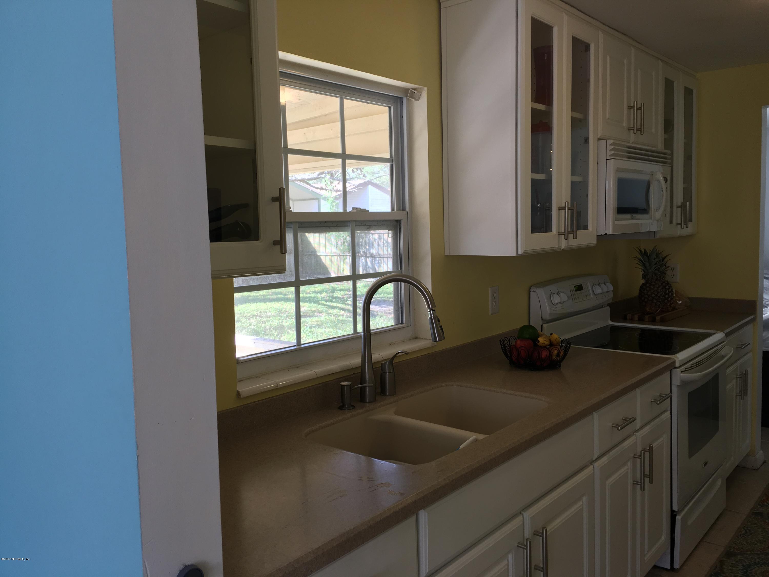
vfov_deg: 48.2
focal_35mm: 29
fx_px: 644
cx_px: 384
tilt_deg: -4.4
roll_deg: +1.7
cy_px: 288
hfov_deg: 61.7
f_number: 2.2
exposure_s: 1/40
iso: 25
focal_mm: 4.15
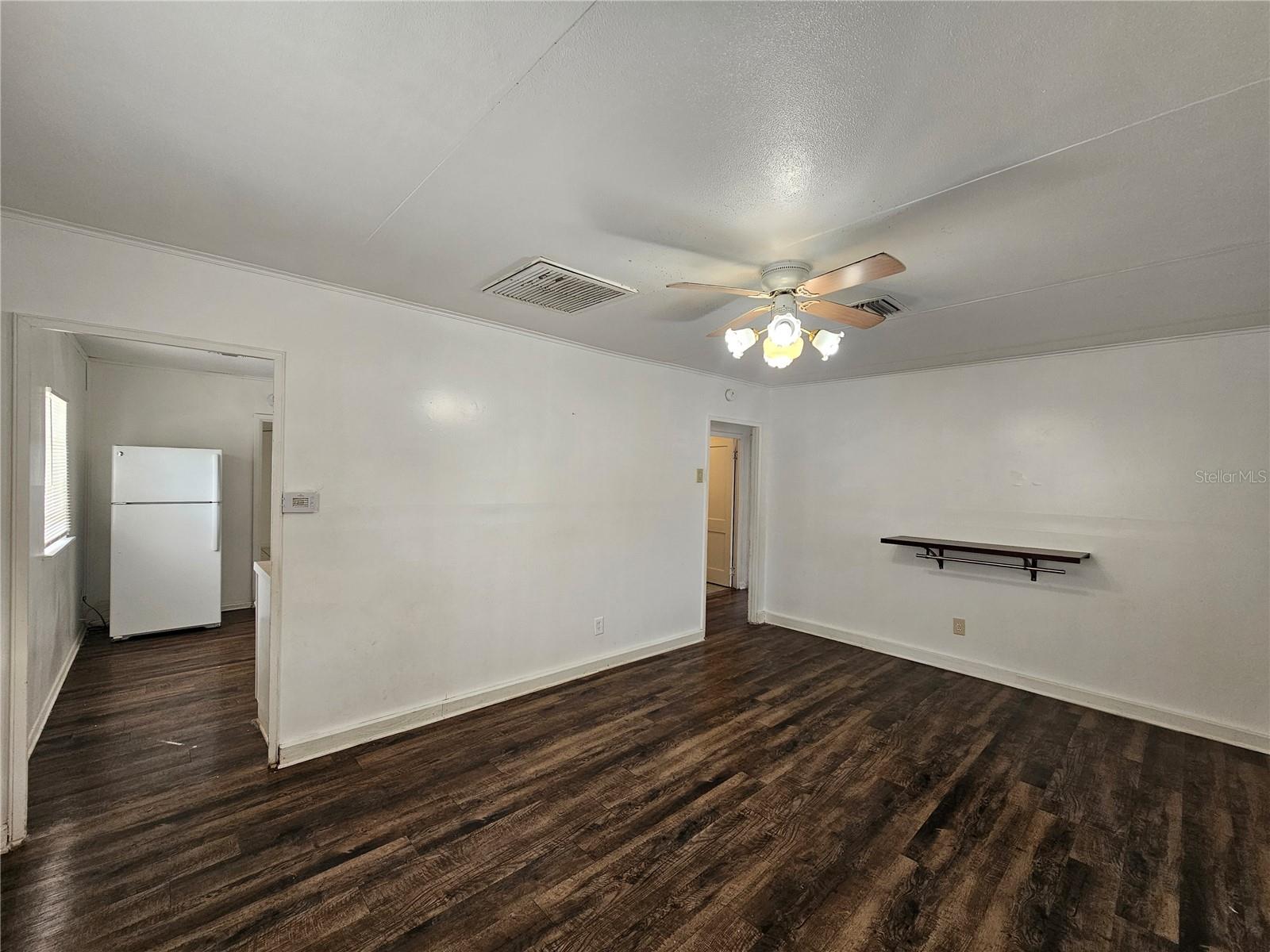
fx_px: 477
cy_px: 476
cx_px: 635
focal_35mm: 13
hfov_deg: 106.2
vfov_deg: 89.9
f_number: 2.2
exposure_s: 1/60
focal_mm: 2.2
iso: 64
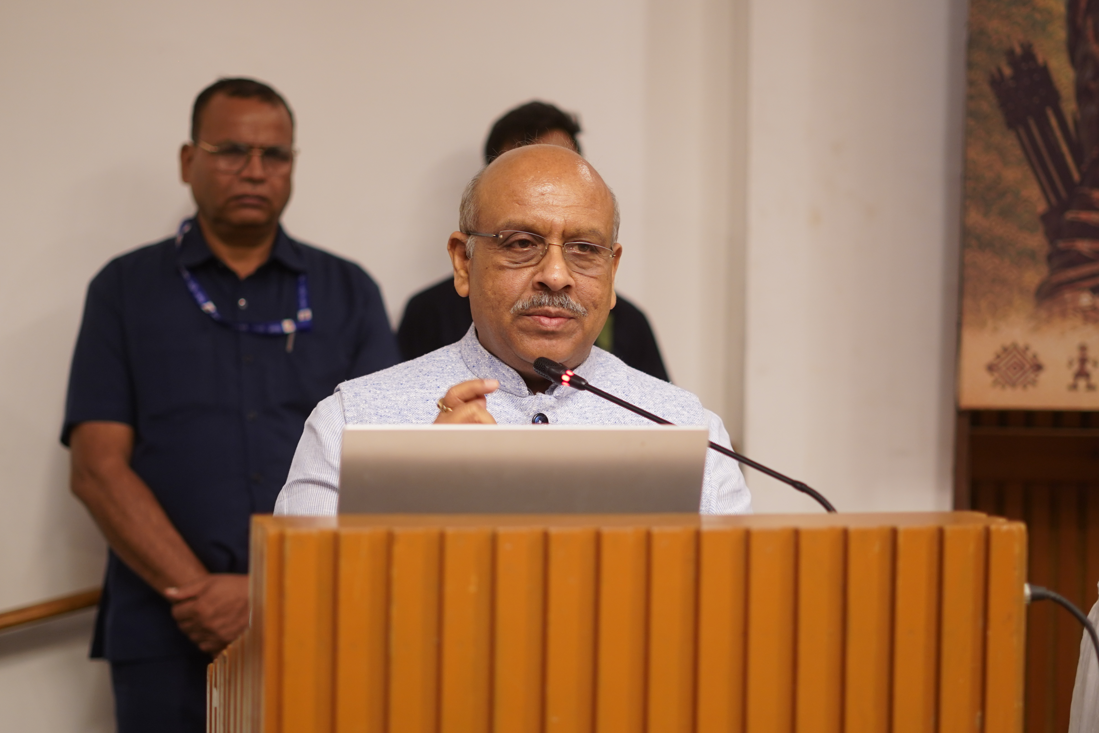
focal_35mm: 75
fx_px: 2289
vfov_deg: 18.2
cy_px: 366
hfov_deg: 27.0
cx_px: 550
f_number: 1.8
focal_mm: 50
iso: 400
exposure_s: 1/80
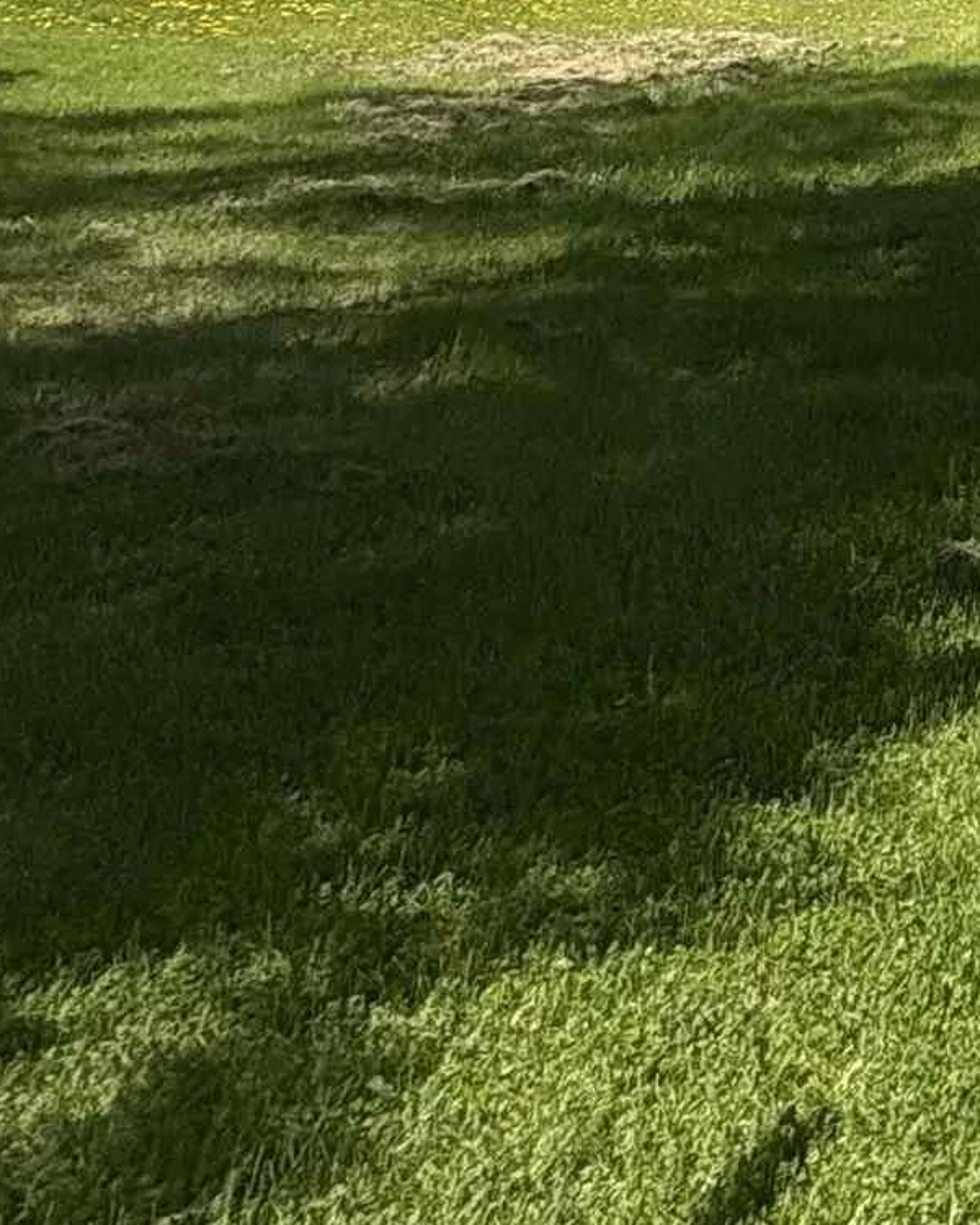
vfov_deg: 27.5
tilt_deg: +11.2
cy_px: -403
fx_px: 2030
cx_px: 1953
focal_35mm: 56
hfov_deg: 18.3
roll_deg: -1.6
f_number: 2.2
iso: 40
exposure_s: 1/1048
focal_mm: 2.22
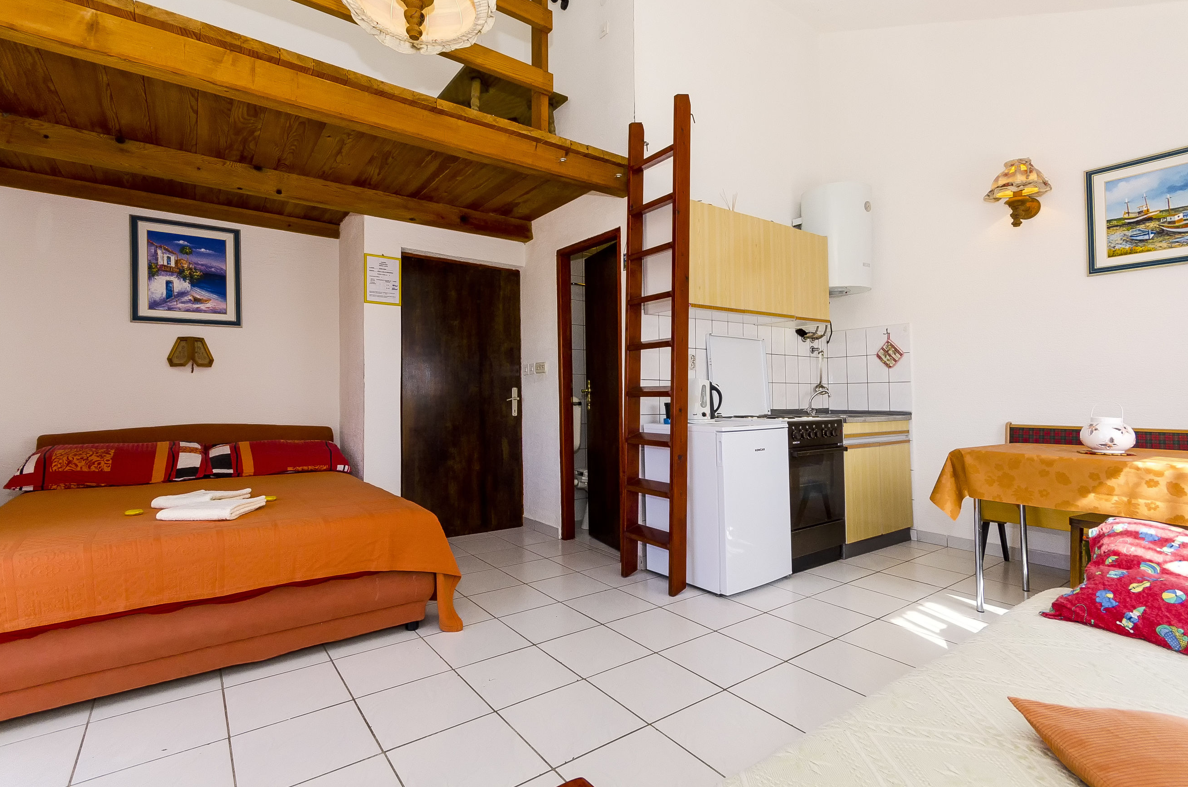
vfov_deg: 73.4
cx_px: 591
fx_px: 527
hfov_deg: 96.8
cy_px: 371
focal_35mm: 16
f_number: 8
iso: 160
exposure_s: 1/250
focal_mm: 10
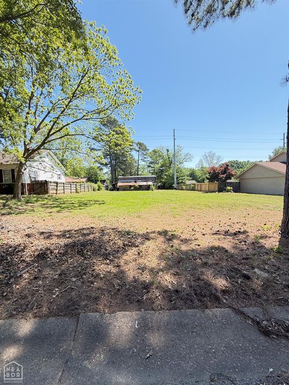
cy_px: 192
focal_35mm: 14
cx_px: 144
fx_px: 156
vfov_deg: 102.1
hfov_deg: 85.7
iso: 50
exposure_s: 1/261
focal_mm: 2.22
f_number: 2.2
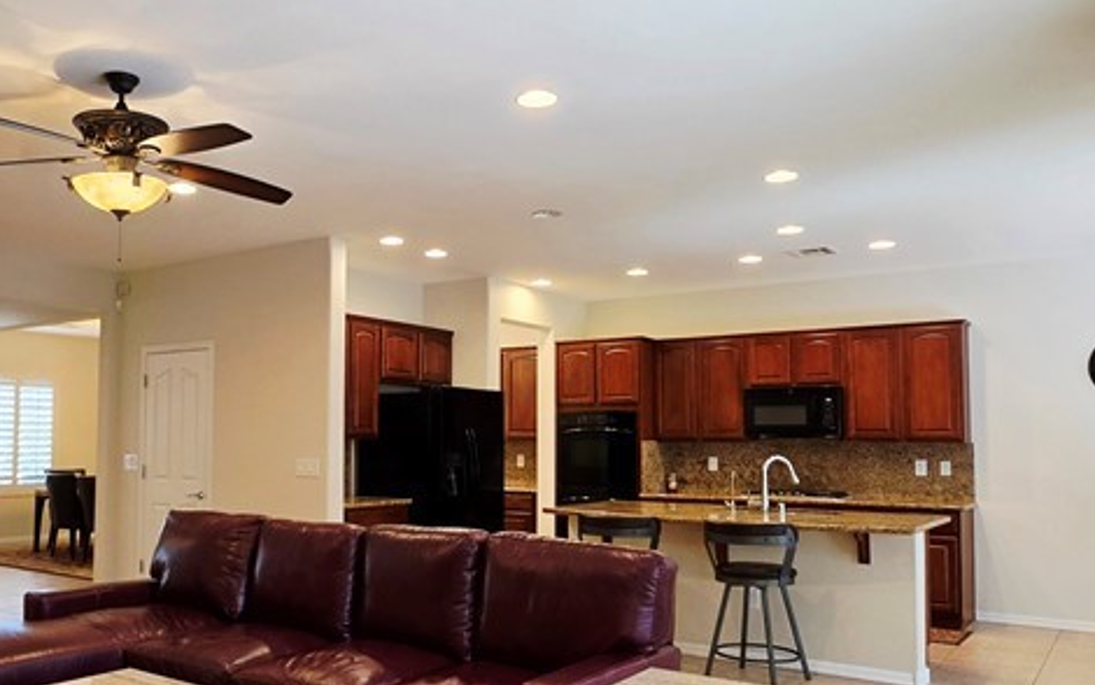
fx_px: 895
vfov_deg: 41.7
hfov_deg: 61.7
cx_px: 389
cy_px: 408
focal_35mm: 30
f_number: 1.9
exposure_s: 1/120
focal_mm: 2.2
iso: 200
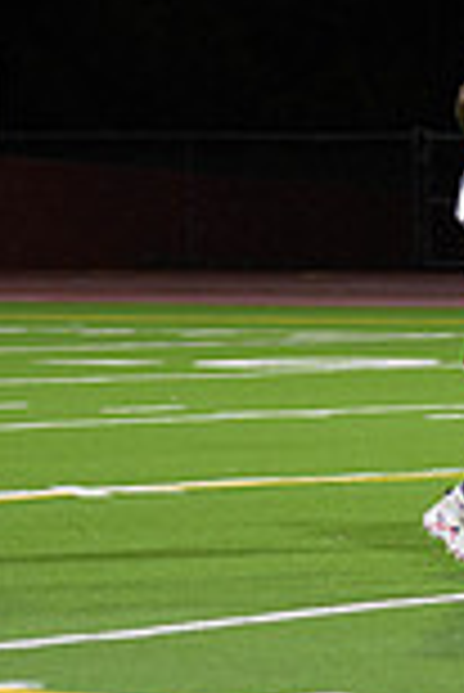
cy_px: 331
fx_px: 8140
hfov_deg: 3.3
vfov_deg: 4.9
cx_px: 505
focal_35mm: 422
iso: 900
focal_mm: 112
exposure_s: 1/200
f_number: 2.8
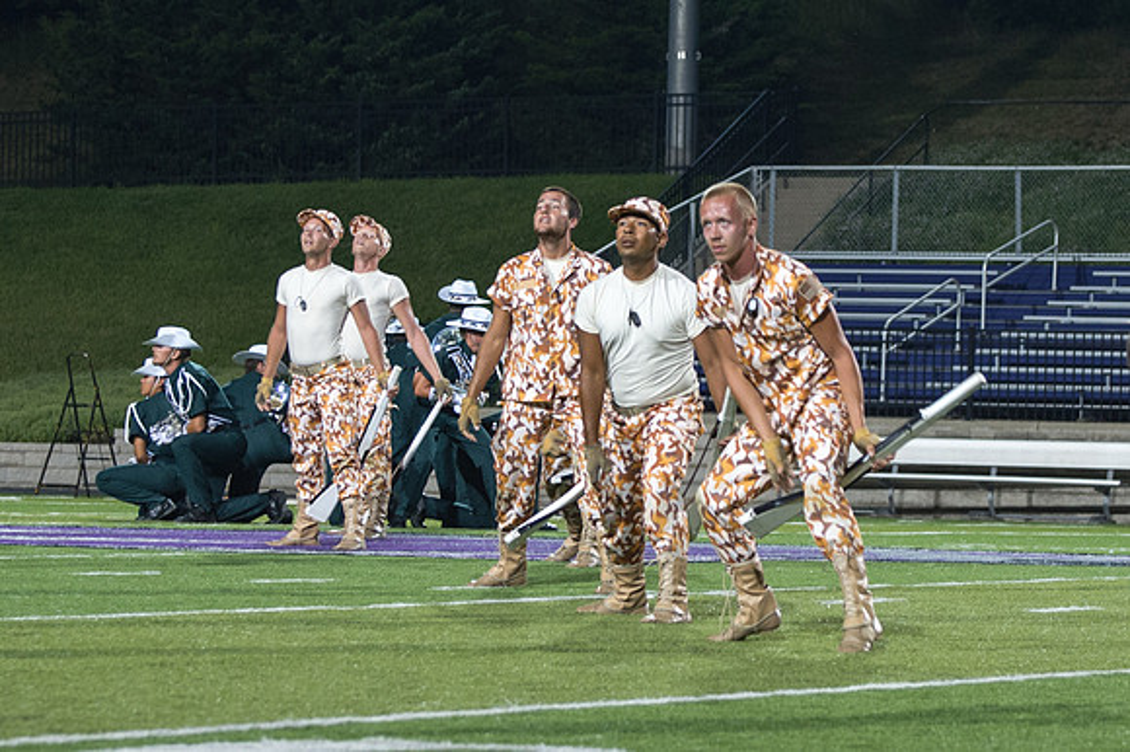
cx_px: 708
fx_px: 6252
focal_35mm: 199
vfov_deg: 6.9
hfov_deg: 10.3
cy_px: 289
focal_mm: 86
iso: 1250
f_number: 4.5
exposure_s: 1/160
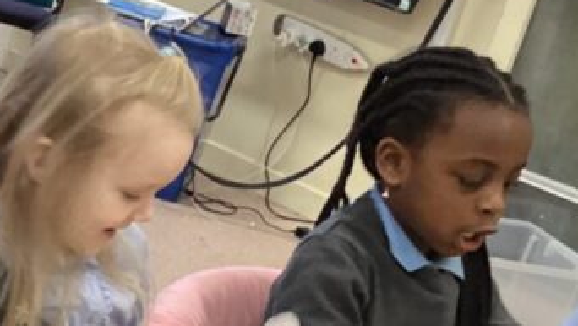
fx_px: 1549
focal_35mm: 101
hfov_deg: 19.7
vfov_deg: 12.0
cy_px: 245
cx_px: -147
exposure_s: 1/33
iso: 250
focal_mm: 3.3
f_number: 2.4
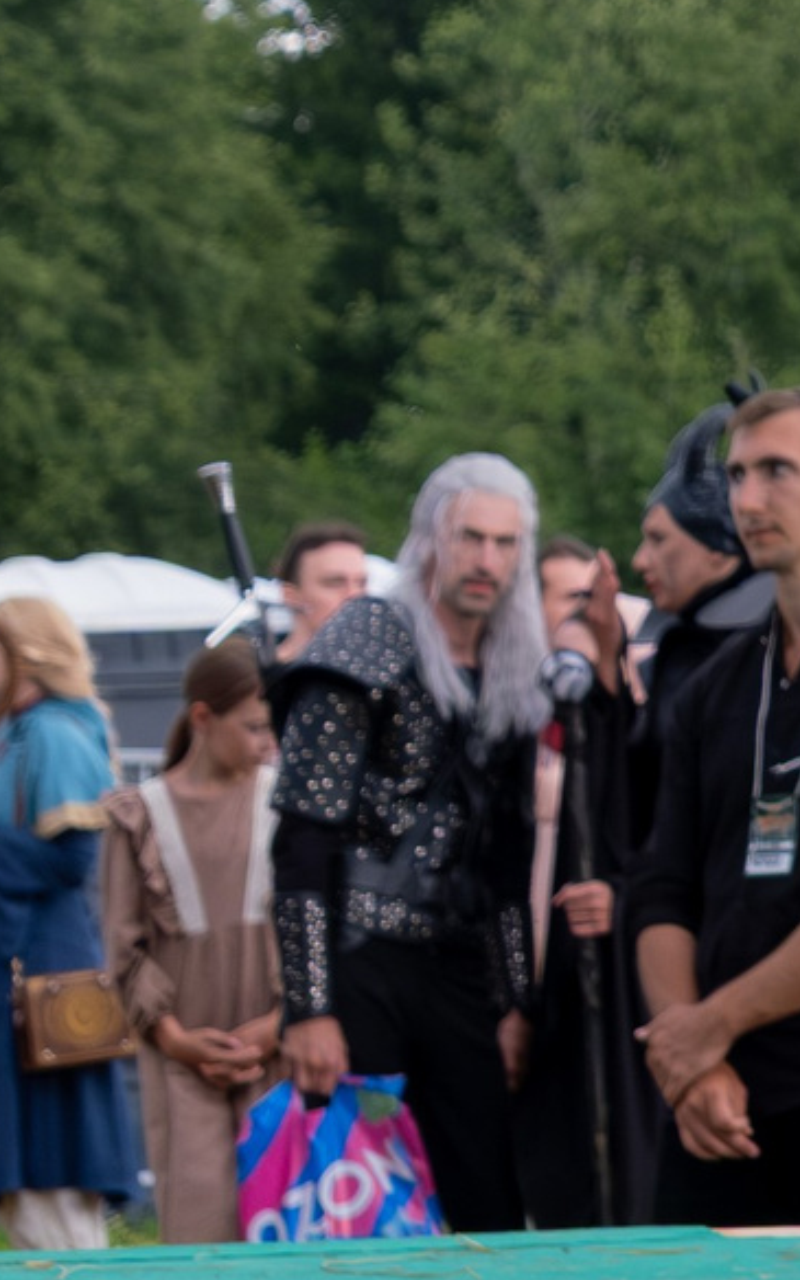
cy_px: -266
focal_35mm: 277
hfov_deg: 4.6
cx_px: 2126
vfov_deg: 7.5
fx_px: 9663
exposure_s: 1/800
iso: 800
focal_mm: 41.4
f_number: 3.6
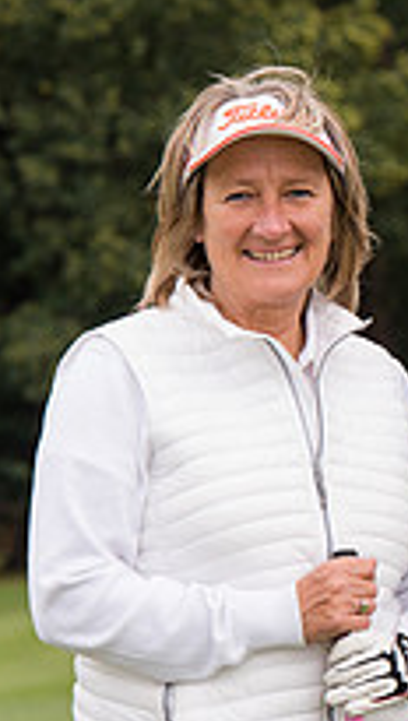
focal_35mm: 488
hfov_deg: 2.5
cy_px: 360
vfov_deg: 4.4
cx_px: 862
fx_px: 9343
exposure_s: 1/250
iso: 400
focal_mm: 165
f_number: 9
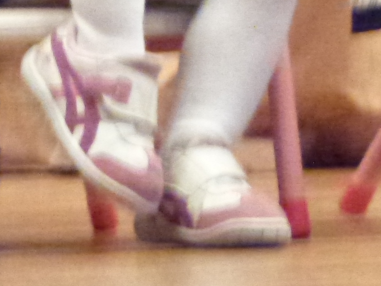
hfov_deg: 2.0
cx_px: -93
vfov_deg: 1.5
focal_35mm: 994
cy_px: -128
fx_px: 10942
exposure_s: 1/40
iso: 1600
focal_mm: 47.7
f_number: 5.6
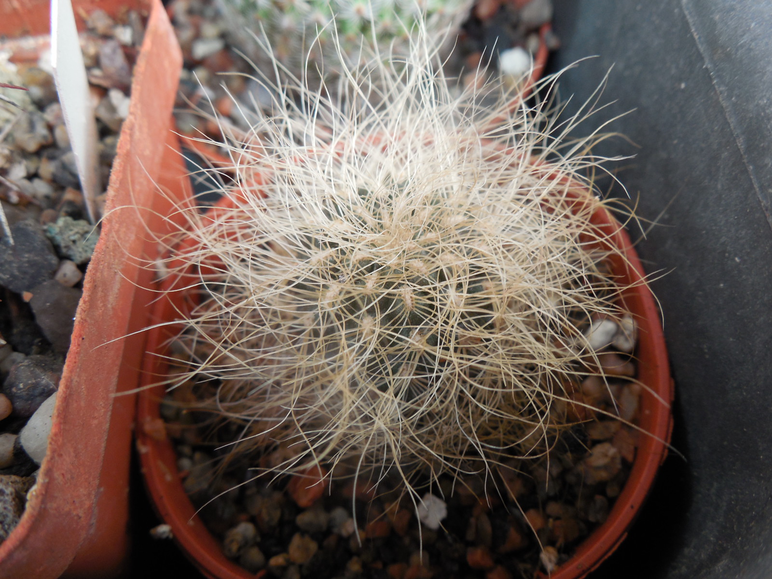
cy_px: 290
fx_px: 691
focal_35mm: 31
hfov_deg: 58.4
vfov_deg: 45.4
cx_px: 386
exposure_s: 1/30
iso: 125
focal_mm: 5.6
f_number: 3.6
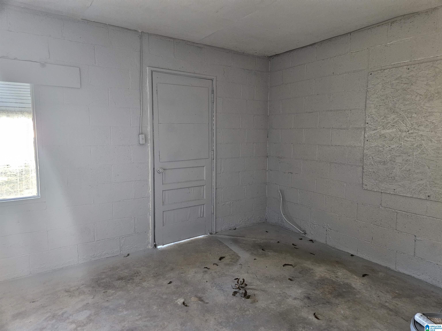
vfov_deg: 58.9
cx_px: 221
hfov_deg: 73.9
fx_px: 294
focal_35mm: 23
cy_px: 166
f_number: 1.8
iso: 500
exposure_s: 1/60
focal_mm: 5.4
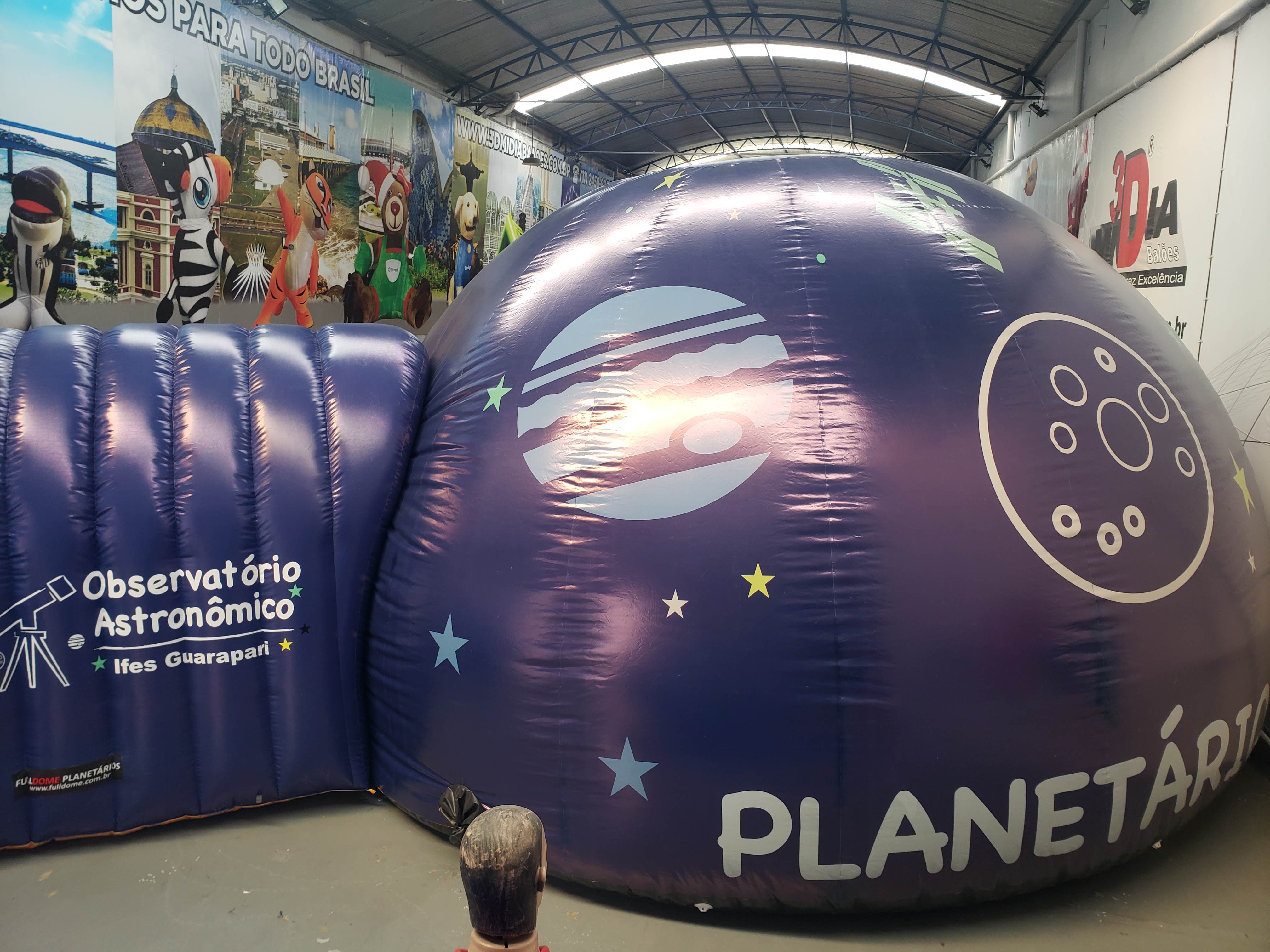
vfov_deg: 53.1
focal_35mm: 26
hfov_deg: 67.3
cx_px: 635
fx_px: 954
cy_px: 476
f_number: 2.4
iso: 80
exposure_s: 1/60
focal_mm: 4.3
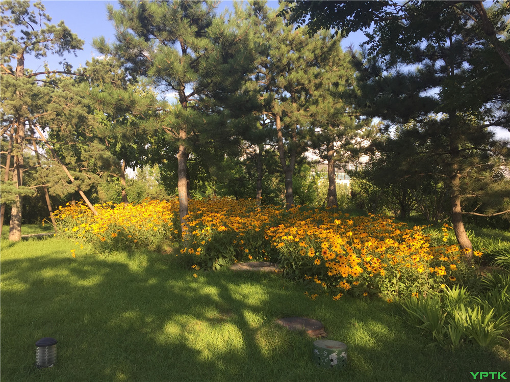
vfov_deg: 48.2
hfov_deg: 61.7
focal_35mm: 29
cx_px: 255
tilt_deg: +1.9
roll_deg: -0.5
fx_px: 427
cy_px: 191
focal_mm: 4.15
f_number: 2.2
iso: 32
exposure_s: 1/471
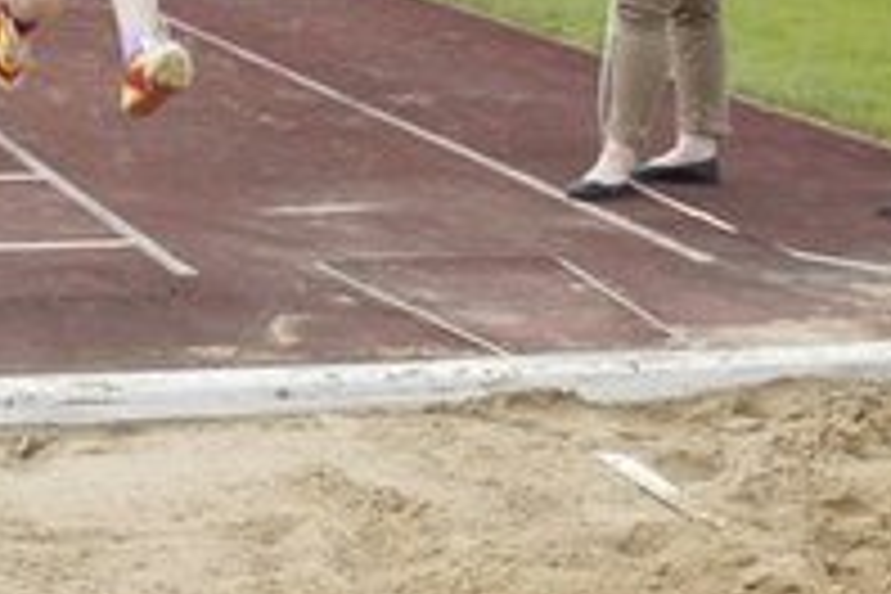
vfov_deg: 10.7
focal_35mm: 128
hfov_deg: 15.9
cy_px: 126
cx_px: 225
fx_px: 3168
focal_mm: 26
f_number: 5
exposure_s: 1/250
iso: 100
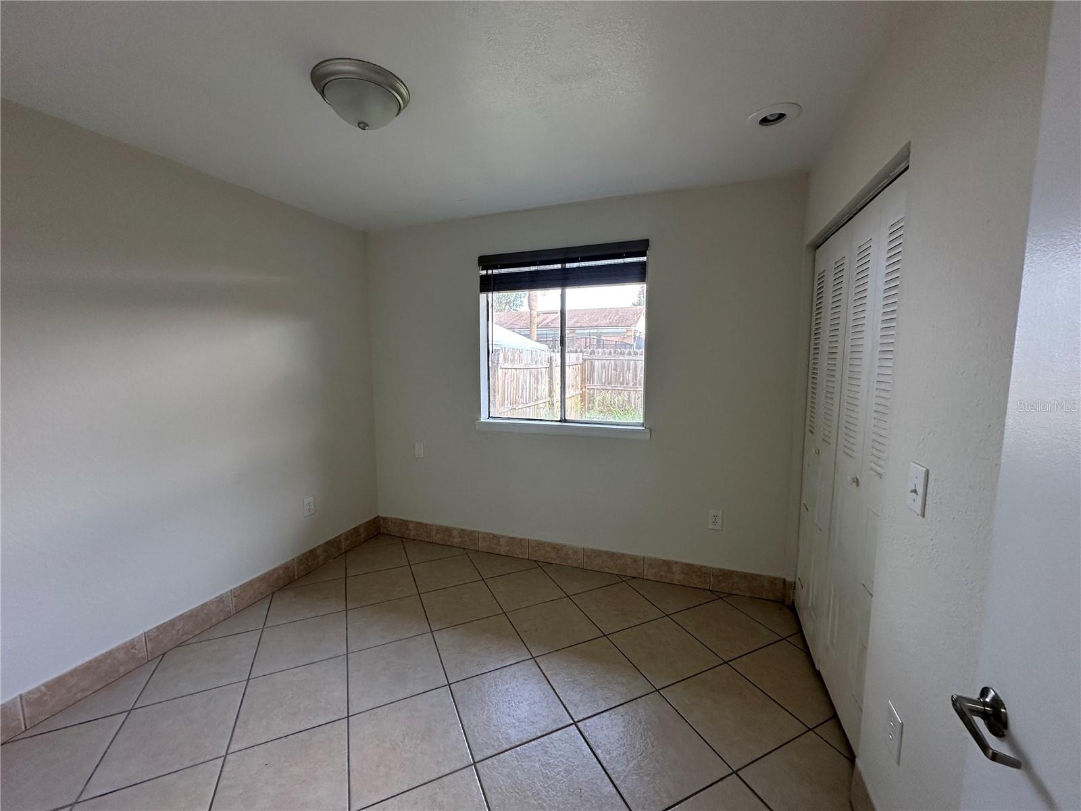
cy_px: 406
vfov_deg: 85.7
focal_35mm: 14
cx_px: 540
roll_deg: -0.3
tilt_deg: -7.6
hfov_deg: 102.1
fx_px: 437
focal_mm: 2.22
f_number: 2.2
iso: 100
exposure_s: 1/120
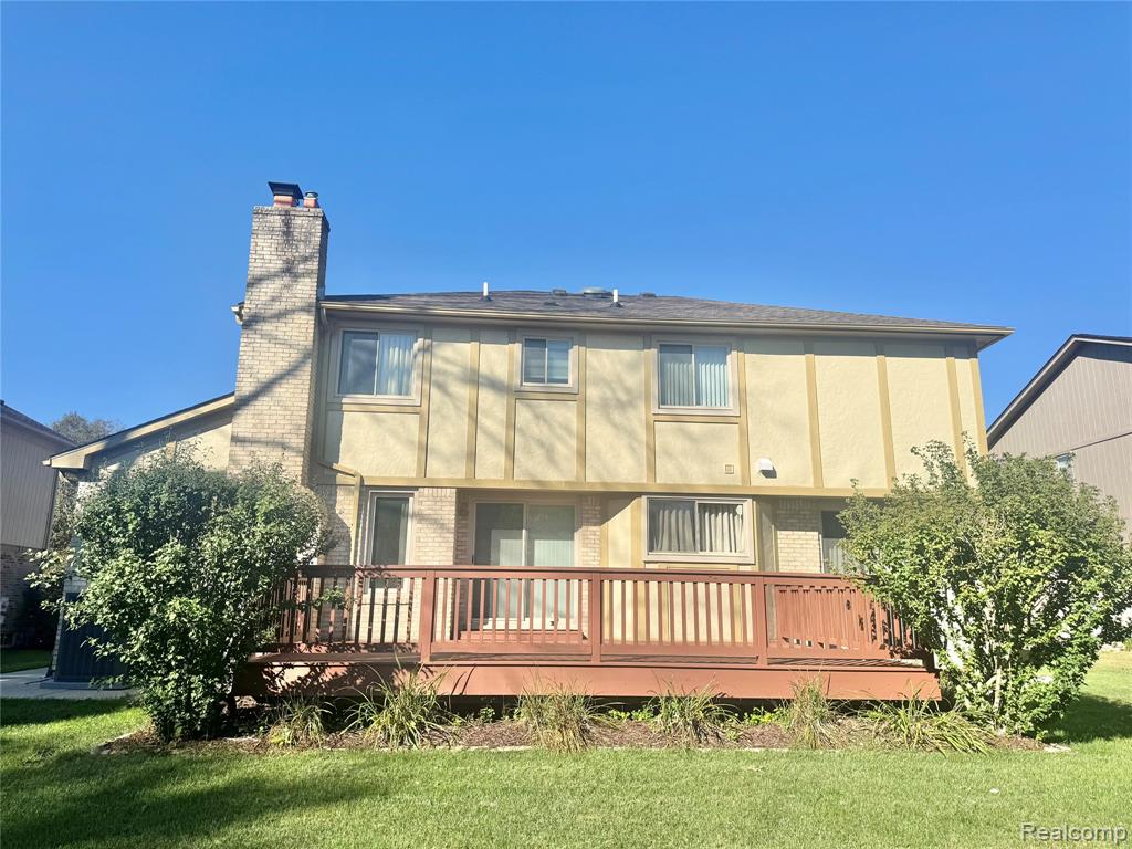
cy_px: 424
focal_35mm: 24
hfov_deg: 71.6
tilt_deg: +12.8
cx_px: 566
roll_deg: -0.5
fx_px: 785
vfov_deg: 56.8
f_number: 1.78
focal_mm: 6.76
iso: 80
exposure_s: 1/5348
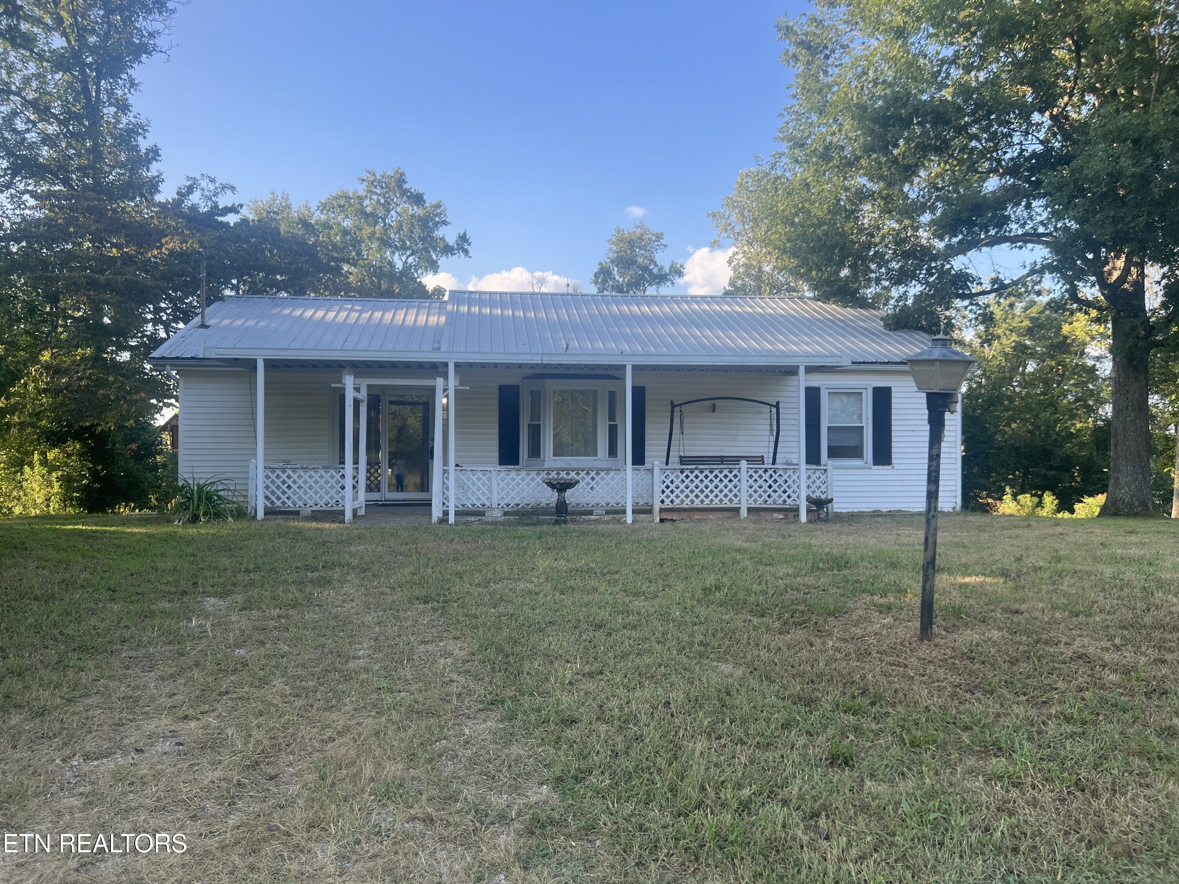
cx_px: 590
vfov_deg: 53.1
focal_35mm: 26
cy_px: 442
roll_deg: -0.7
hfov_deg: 67.3
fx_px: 886
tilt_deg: +0.6
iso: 50
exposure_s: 1/887
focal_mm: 5.7
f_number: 1.5
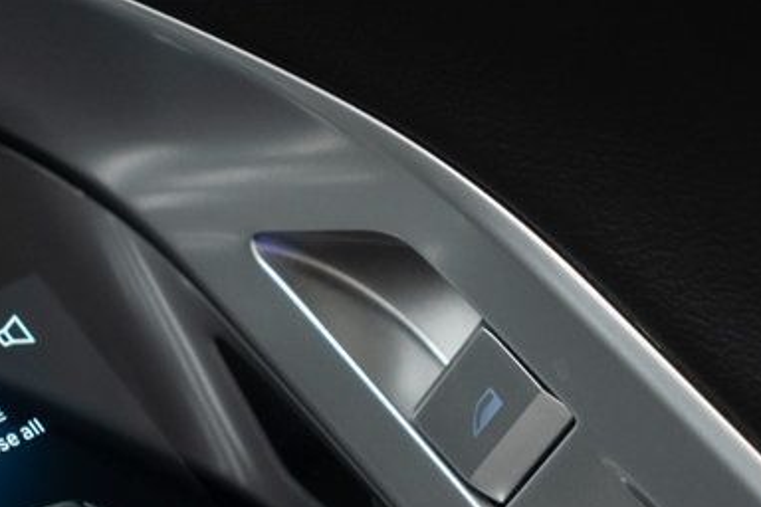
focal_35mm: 112
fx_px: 2367
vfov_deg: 11.9
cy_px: 637
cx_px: 208
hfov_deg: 18.2
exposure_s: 1/50
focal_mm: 28
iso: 1000
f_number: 3.2
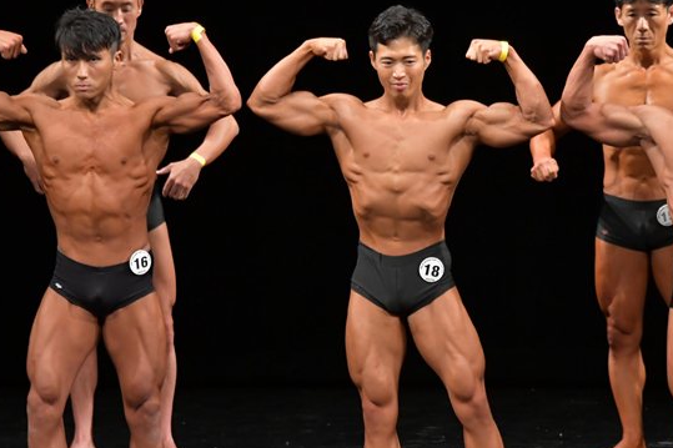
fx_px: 7662
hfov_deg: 5.0
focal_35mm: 410
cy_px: 298
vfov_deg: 3.4
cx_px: 370
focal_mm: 190
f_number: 5.6
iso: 3200
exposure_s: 1/400
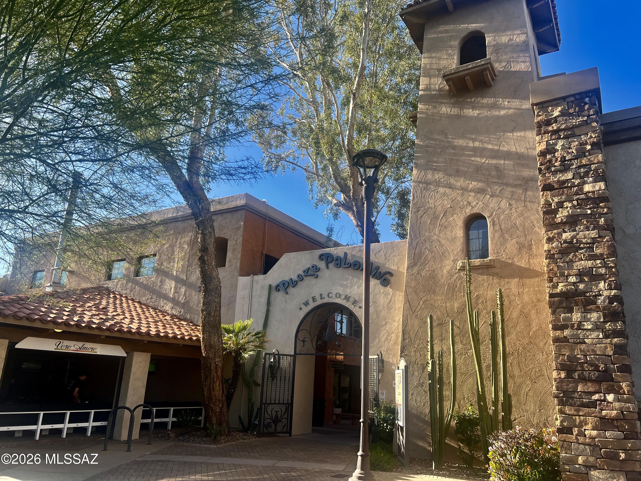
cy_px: 240
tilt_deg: +16.1
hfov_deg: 67.3
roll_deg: -2.8
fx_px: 481
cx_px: 320
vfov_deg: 53.1
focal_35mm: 26
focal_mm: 5.7
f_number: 1.5
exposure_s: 1/1377
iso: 50
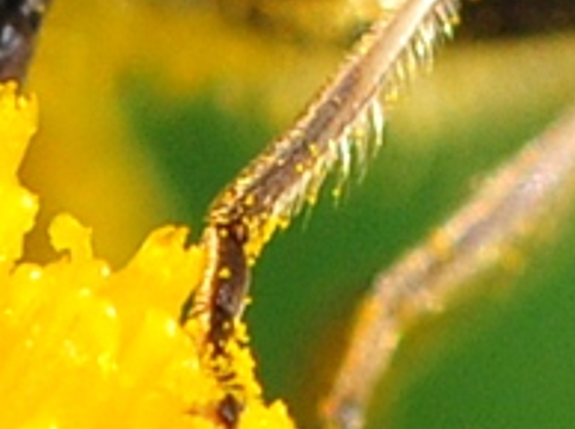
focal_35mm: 402
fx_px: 6669
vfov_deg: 3.7
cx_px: 216
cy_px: -246
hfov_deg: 4.9
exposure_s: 1/400
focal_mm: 60
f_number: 10
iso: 320
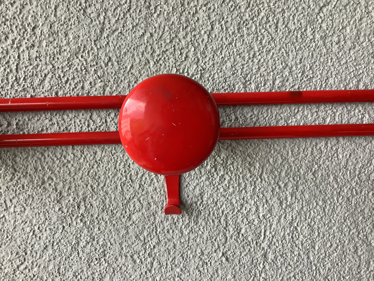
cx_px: 187
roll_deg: +2.3
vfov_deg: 45.4
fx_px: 335
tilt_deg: -6.5
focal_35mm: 31
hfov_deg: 58.4
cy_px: 140
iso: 50
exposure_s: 1/60
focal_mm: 3.3
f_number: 2.4
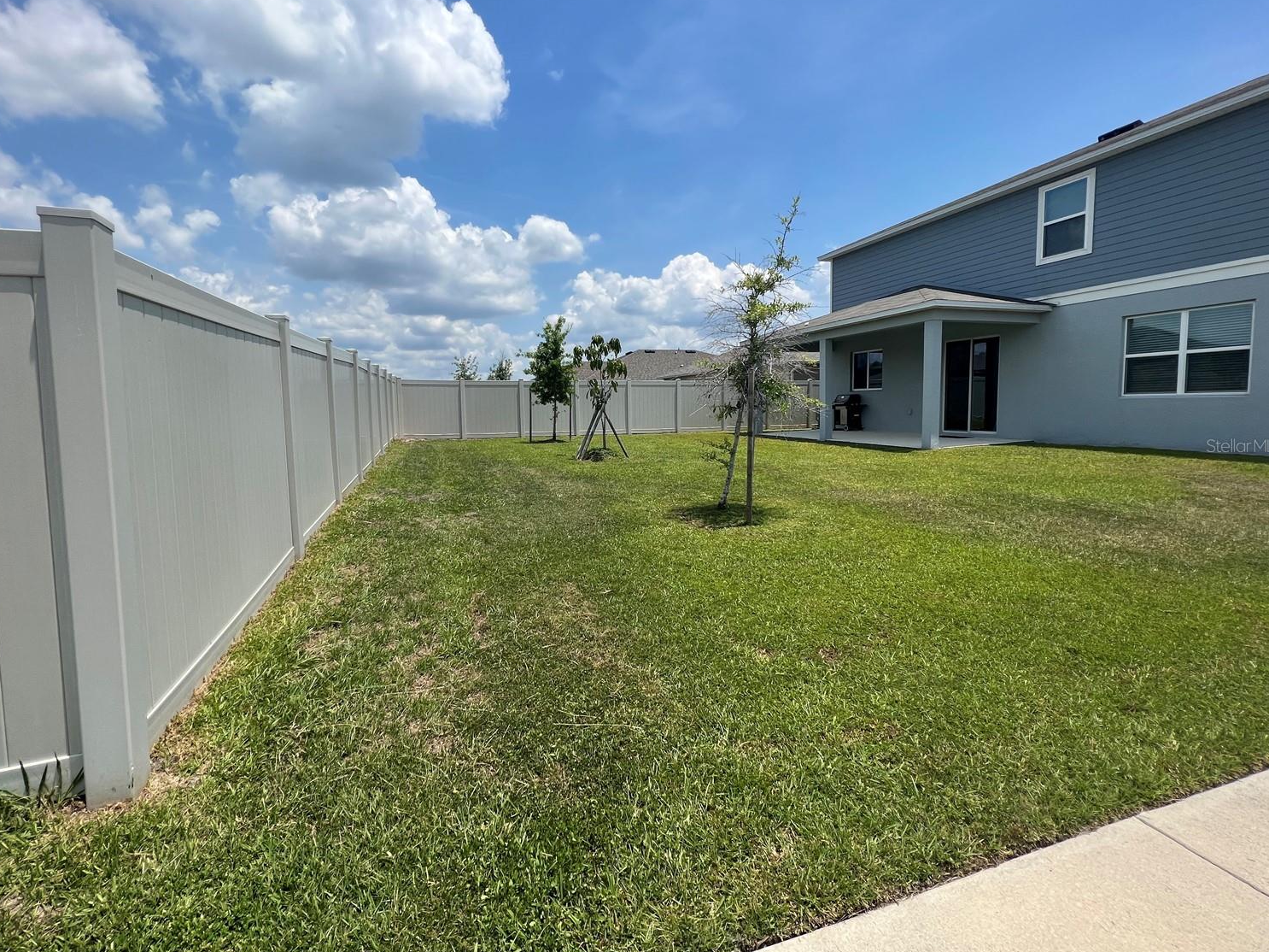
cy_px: 445
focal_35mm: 14
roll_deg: +1.0
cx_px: 604
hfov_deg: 102.0
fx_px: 513
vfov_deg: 85.5
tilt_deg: -3.5
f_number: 1.8
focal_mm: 1.57
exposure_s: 1/2320
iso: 32
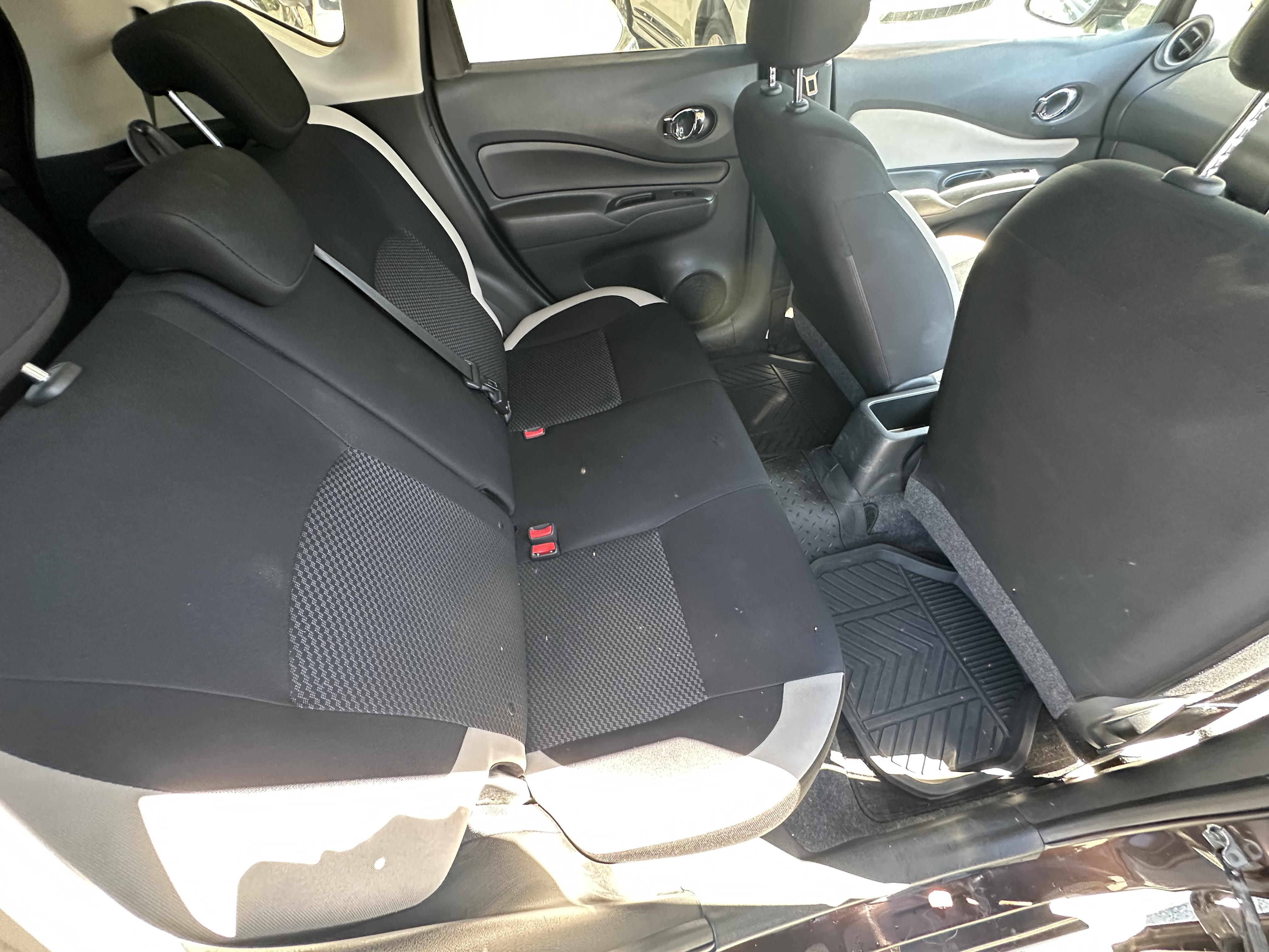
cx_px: 634
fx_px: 513
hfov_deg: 102.1
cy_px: 476
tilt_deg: -51.0
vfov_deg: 85.7
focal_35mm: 14
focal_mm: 2.22
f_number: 2.2
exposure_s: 1/60
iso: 400
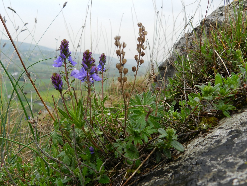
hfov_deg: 56.8
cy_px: 93
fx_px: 228
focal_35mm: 32
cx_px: 124
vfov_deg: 44.2
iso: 160
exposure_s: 1/320
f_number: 3.7
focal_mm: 5.6
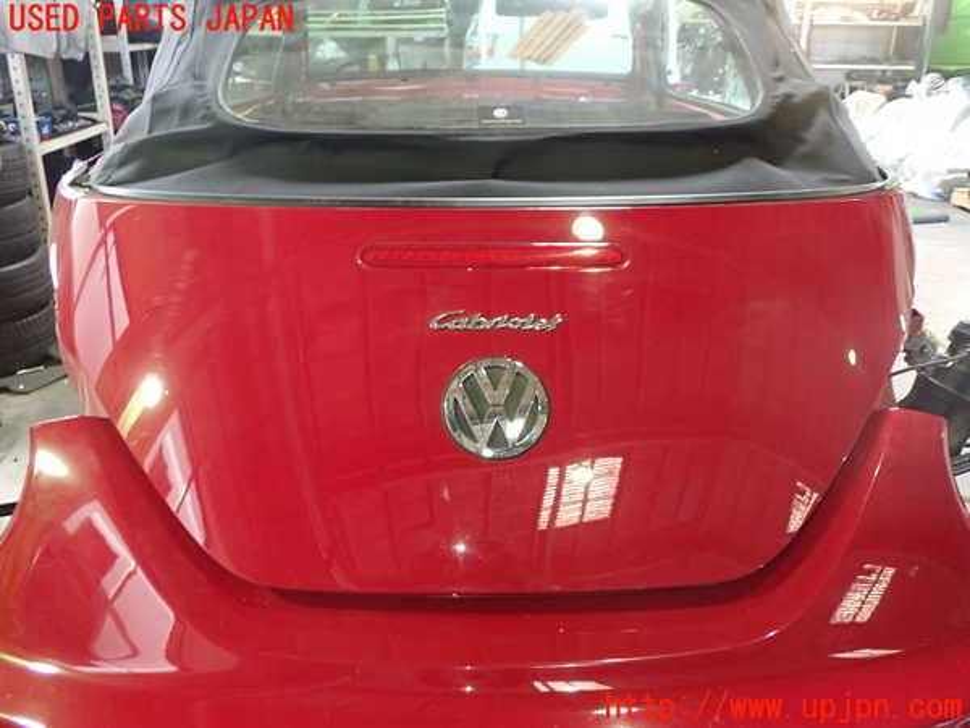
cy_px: 364
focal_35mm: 30
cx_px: 485
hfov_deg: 60.0
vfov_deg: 46.8
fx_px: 841
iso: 500
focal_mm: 5.4
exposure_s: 1/30
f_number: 2.3
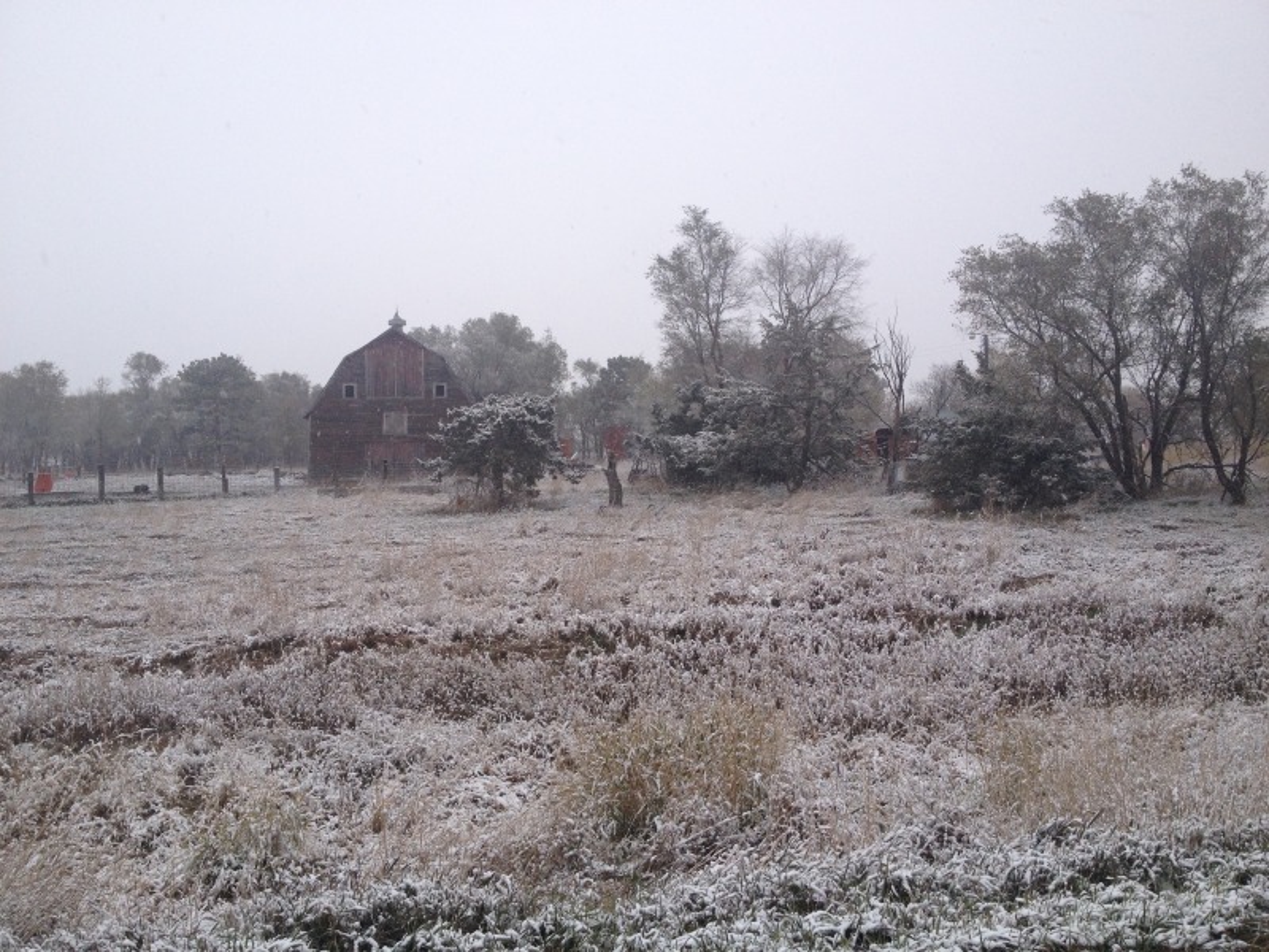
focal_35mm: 35
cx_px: 634
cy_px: 476
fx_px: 1283
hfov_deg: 52.6
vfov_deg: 40.7
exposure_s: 1/341
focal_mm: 4.28
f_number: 2.4
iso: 50
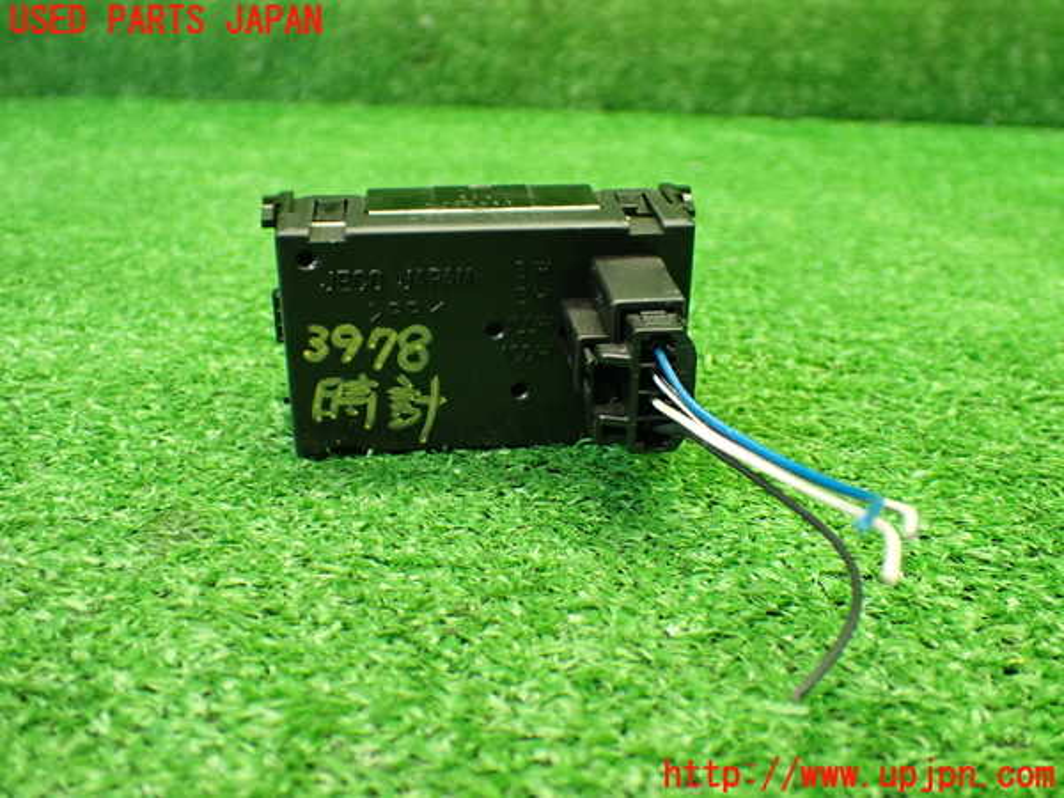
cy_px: 399
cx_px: 532
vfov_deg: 39.7
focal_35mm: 36
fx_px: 1107
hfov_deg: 51.4
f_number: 2.5
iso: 800
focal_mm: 6.37
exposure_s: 1/80
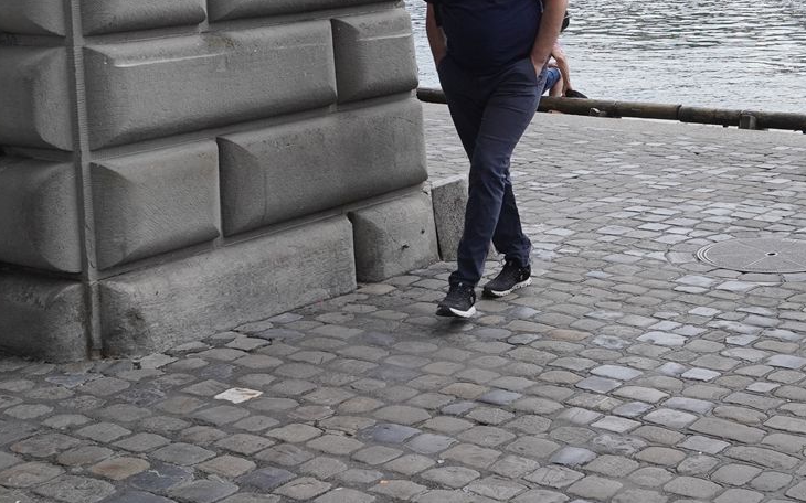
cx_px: 808
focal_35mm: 67
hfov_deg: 28.7
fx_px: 1472
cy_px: -100
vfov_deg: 18.4
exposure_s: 1/320
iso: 500
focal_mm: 24
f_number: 13
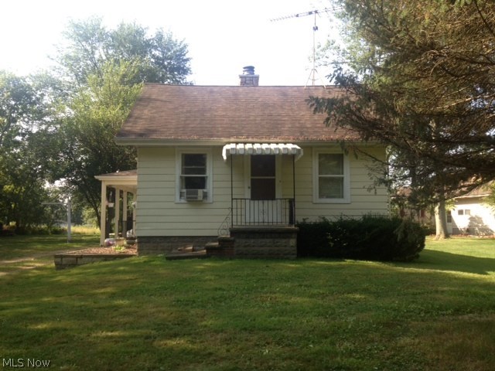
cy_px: 186
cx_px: 248
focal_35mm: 35
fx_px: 500
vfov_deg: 40.7
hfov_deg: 52.6
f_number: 2.4
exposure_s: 1/438
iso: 64
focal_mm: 4.28
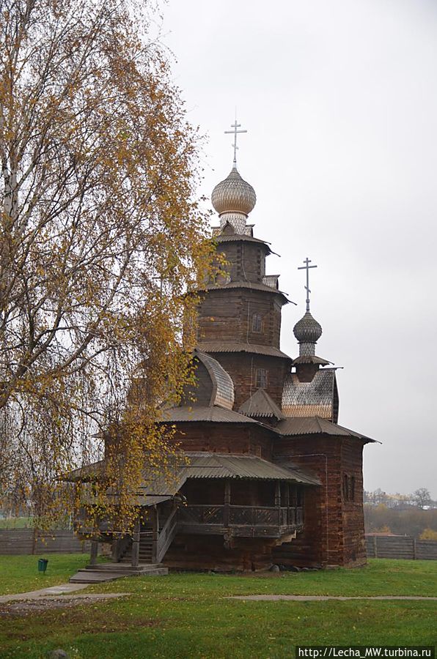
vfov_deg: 41.2
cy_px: 330
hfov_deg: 27.9
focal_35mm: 48
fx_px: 878
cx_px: 218
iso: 110
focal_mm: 32
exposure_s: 1/60
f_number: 3.3
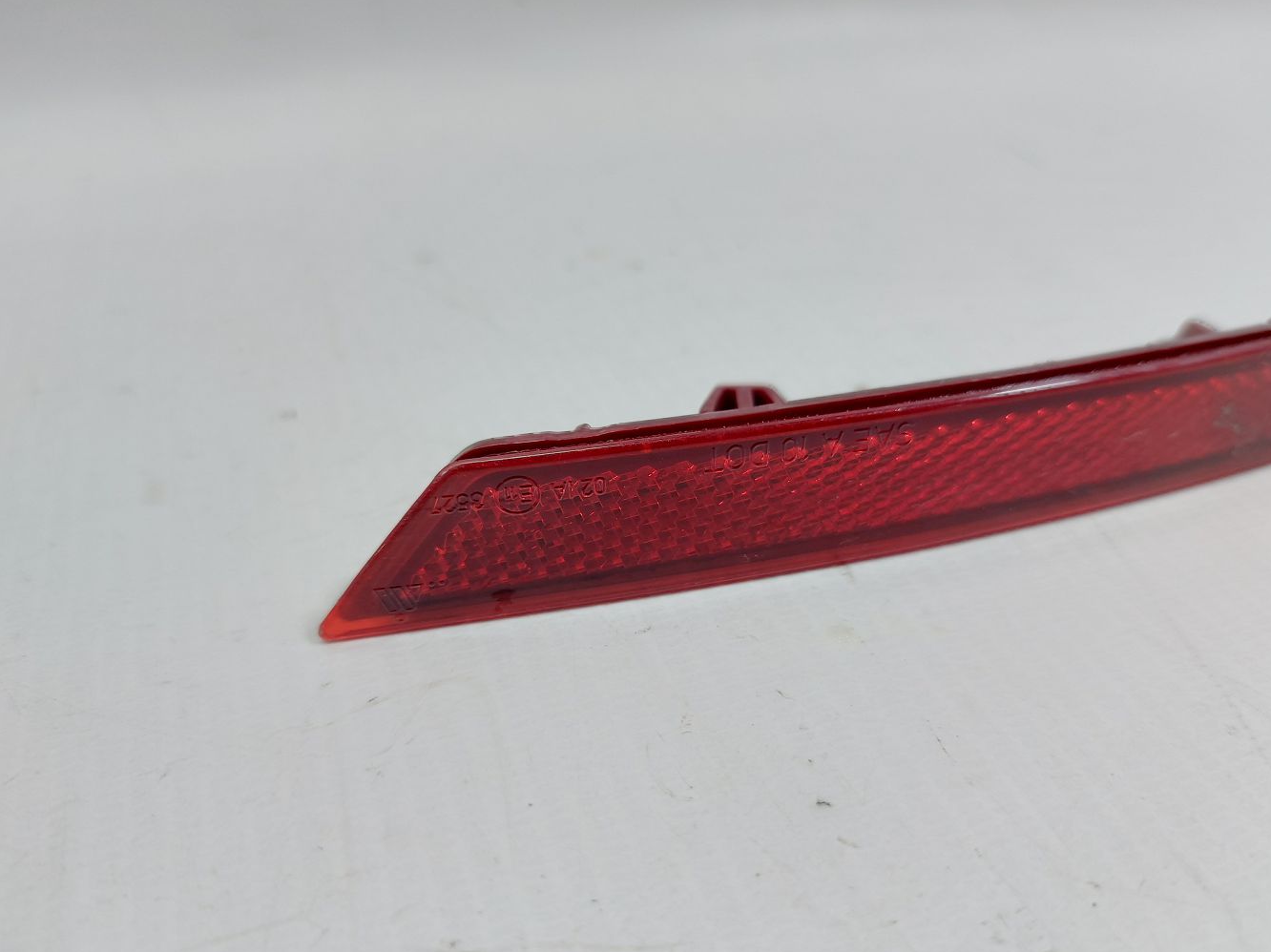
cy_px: 491
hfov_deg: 69.4
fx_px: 918
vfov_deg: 54.8
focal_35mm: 25
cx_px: 646
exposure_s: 1/50
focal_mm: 5.23
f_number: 1.8
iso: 80
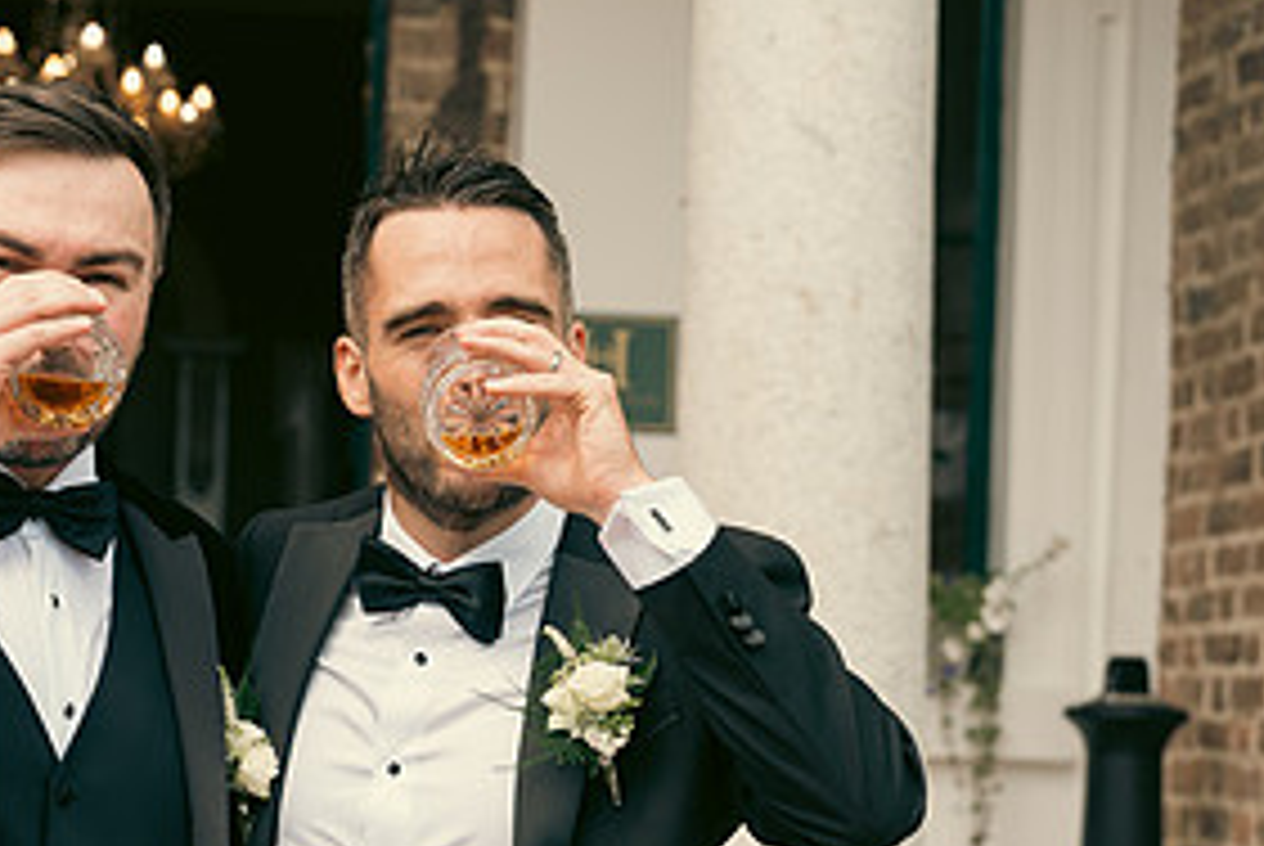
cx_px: 234
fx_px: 3480
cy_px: 772
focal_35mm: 99
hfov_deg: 20.3
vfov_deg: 13.7
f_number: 3.5
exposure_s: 1/1250
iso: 250
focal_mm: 48
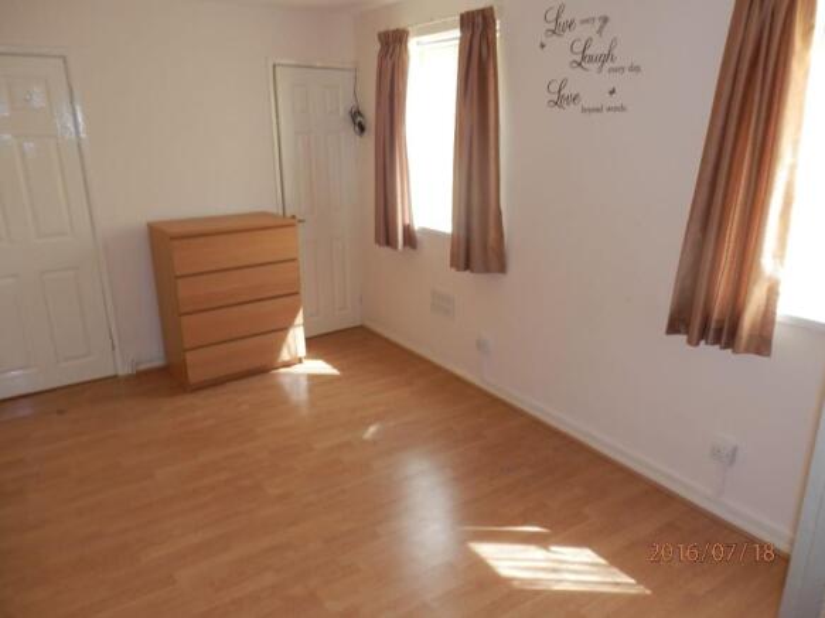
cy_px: 309
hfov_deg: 69.4
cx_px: 412
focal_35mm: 25
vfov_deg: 54.9
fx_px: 596
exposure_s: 1/30
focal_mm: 4.5
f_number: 3
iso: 100
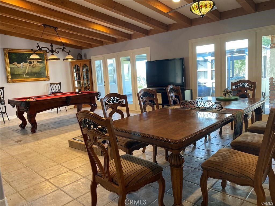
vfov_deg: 53.1
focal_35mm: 26
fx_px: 207
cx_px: 138
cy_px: 103
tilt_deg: -7.1
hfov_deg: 67.3
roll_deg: +3.9
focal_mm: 4.25
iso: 160
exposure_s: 1/60
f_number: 1.8
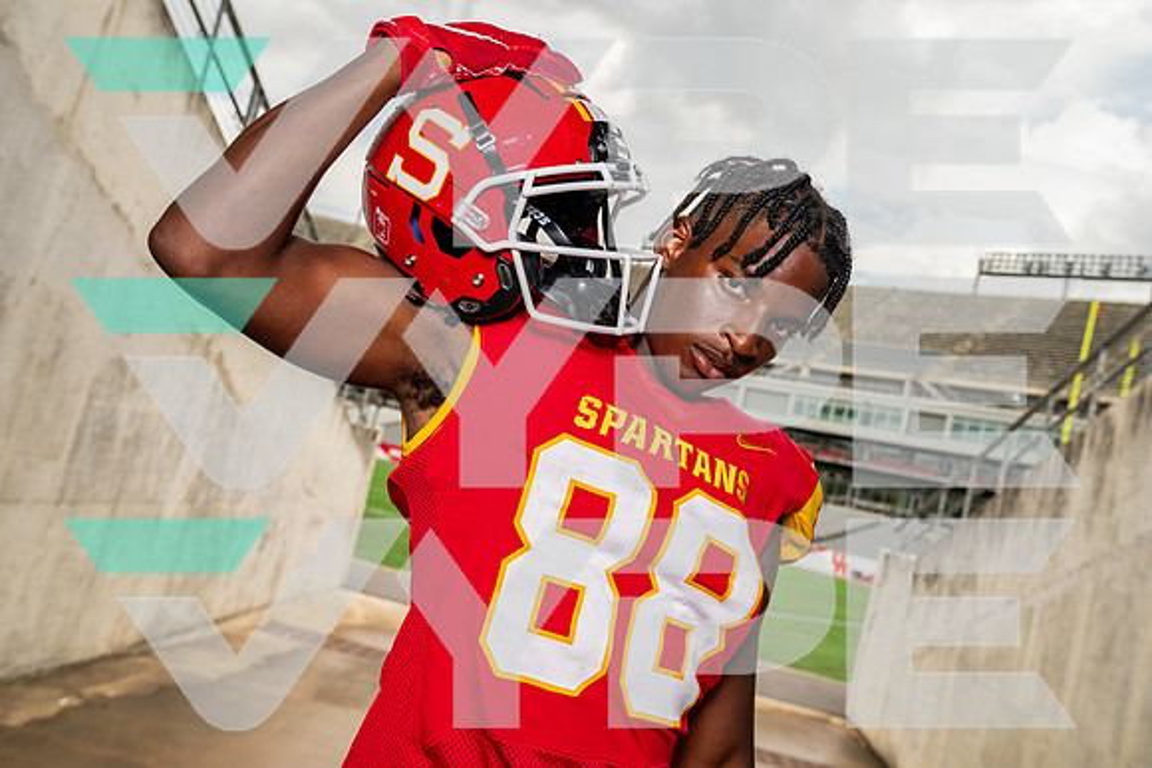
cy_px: 384
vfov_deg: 36.9
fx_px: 1152
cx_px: 576
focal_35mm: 36
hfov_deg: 53.1
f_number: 5.6
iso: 100
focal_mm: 36
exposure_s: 1/250
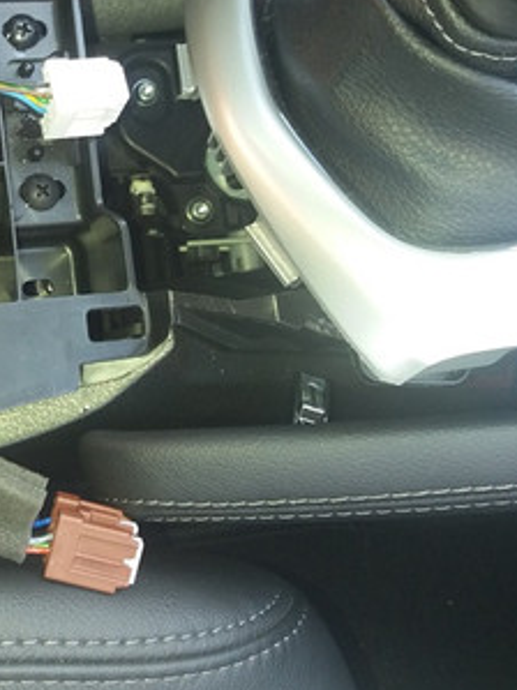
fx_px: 1196
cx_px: 72
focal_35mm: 60
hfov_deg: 23.9
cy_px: 185
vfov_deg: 31.7
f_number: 1.9
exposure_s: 1/35
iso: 64
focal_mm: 3.7
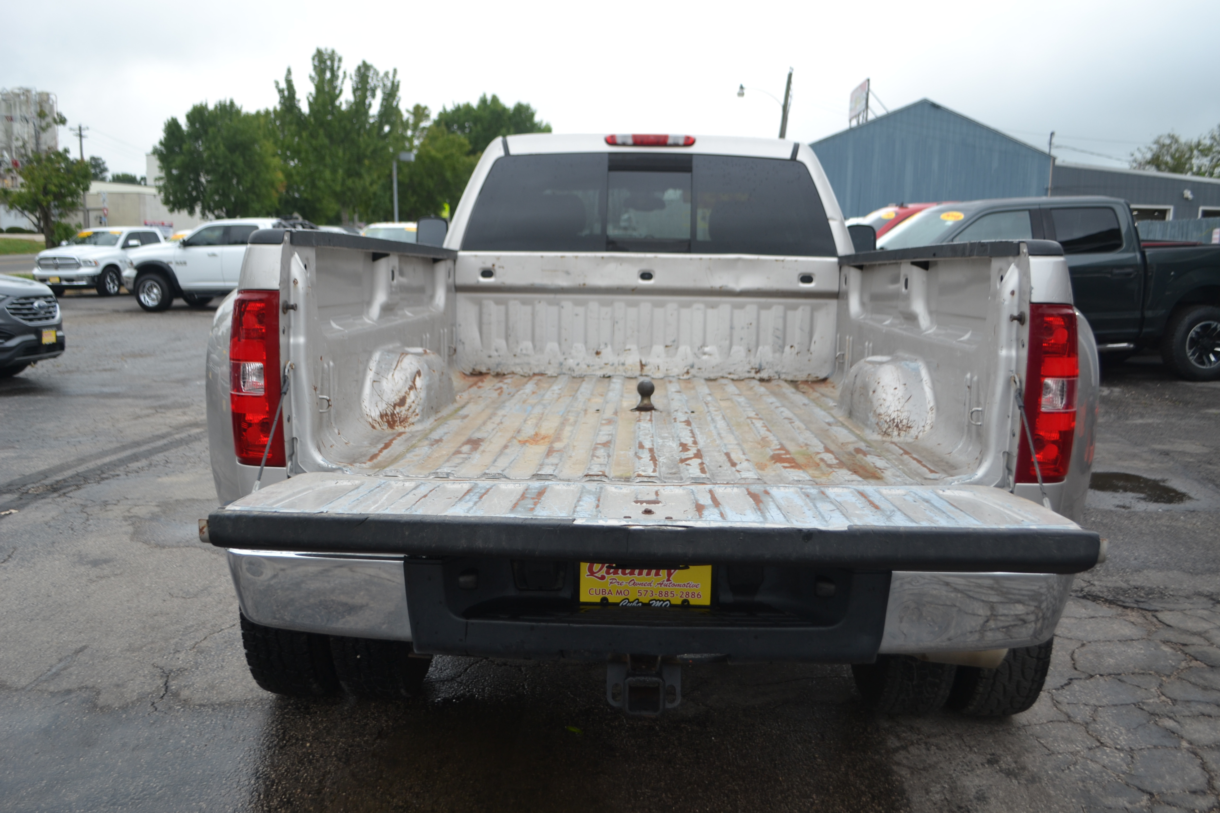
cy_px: 406
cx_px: 610
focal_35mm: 33
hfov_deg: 57.2
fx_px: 1118
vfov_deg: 40.0
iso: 100
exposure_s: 1/160
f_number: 6.3
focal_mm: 22
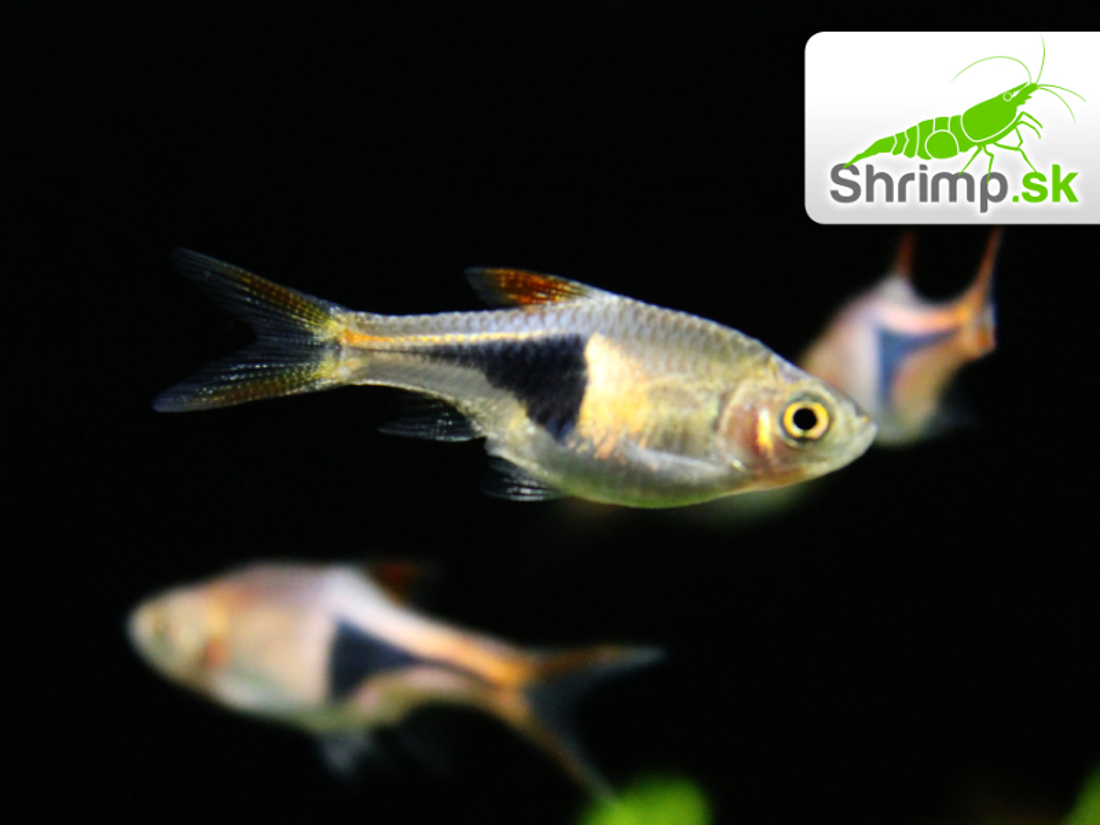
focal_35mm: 36
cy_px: 412
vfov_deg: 39.7
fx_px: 1144
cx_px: 550
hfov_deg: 51.4
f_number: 3.2
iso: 80
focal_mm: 6
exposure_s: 1/40
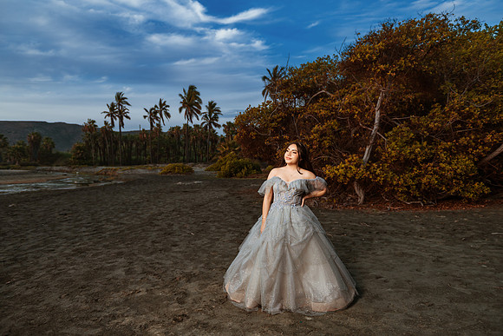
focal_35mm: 24
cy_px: 168
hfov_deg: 73.7
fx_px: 335
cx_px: 252
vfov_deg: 53.2
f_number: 2.8
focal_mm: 24
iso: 100
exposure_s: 1/800
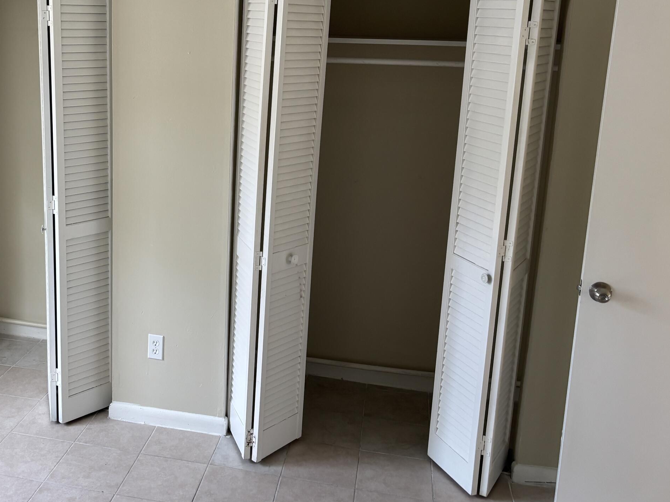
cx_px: 211
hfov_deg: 44.9
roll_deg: -1.7
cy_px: 186
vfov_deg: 34.9
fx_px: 794
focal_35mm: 41
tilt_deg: -12.0
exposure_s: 1/95
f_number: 1.6
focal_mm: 5.96
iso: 125
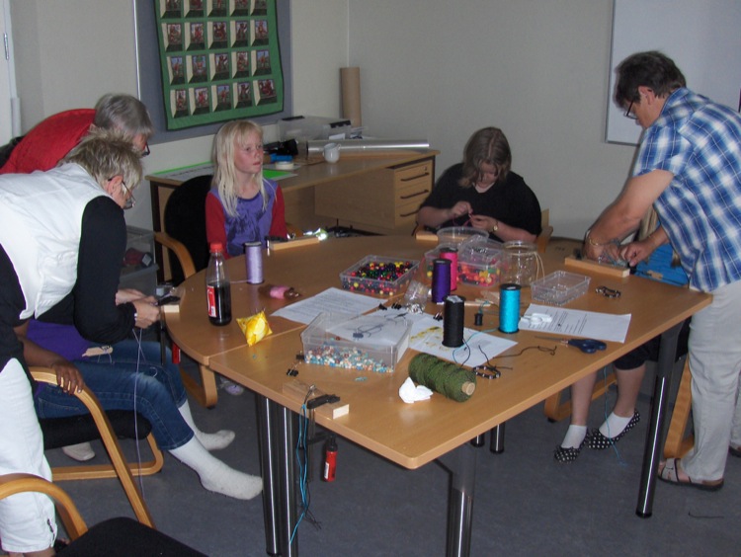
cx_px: 370
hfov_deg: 45.7
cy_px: 278
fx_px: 879
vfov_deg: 35.2
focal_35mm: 41
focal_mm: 6.5
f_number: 3.5
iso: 100
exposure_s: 1/60
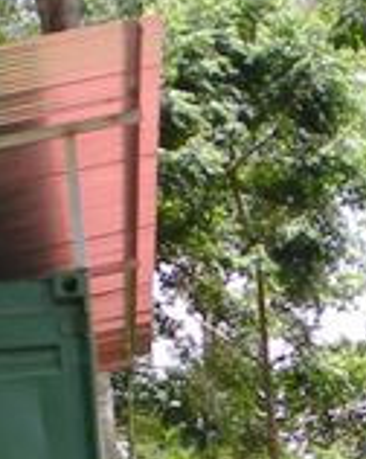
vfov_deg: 10.0
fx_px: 2550
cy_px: 639
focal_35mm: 188
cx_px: 363
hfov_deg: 8.2
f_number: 4.6
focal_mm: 6.3
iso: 64
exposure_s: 1/164
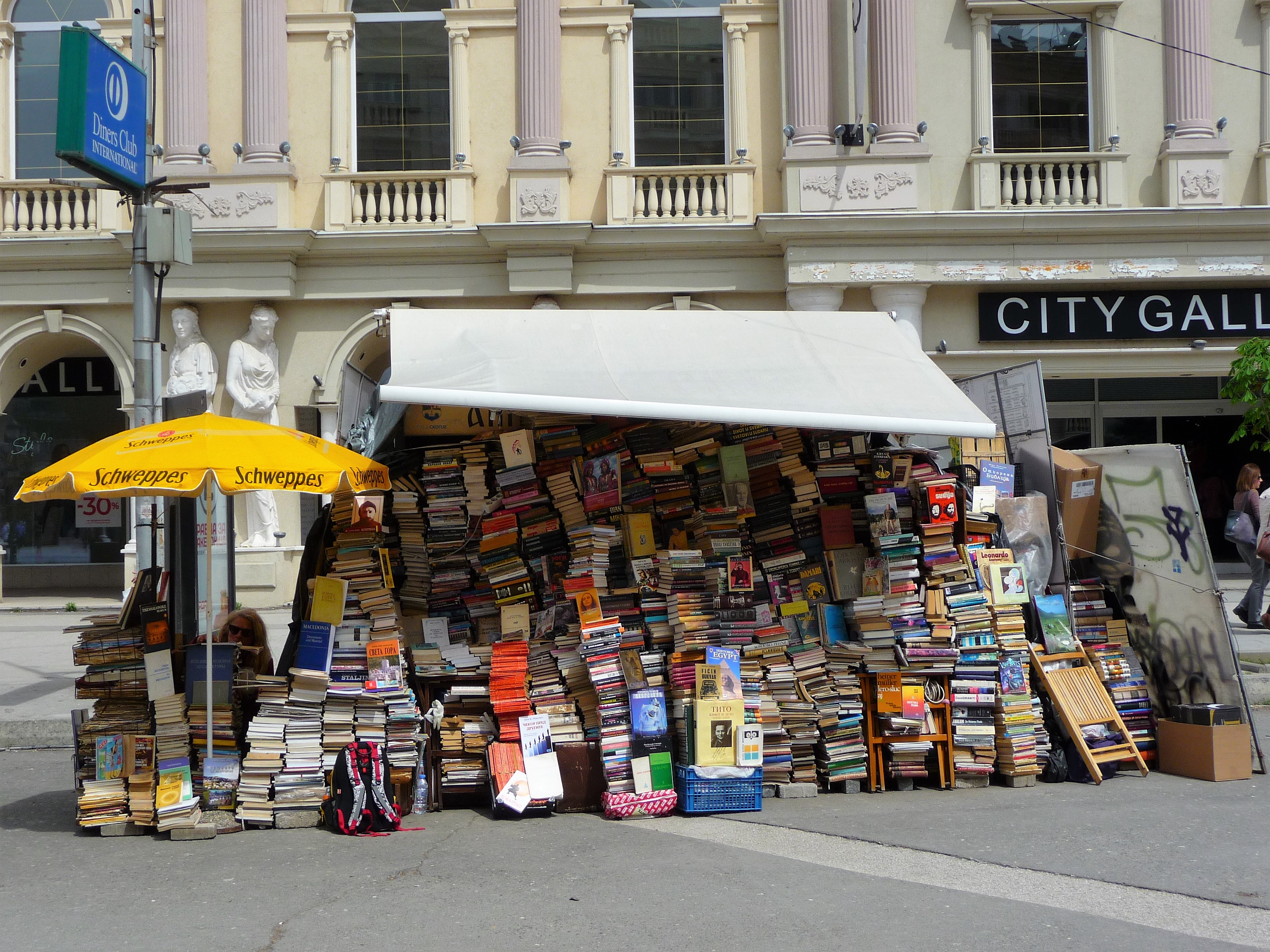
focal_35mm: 45
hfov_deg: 42.1
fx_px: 1651
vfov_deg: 32.2
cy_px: 476
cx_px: 635
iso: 100
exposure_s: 1/1000
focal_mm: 7.6
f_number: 4.1
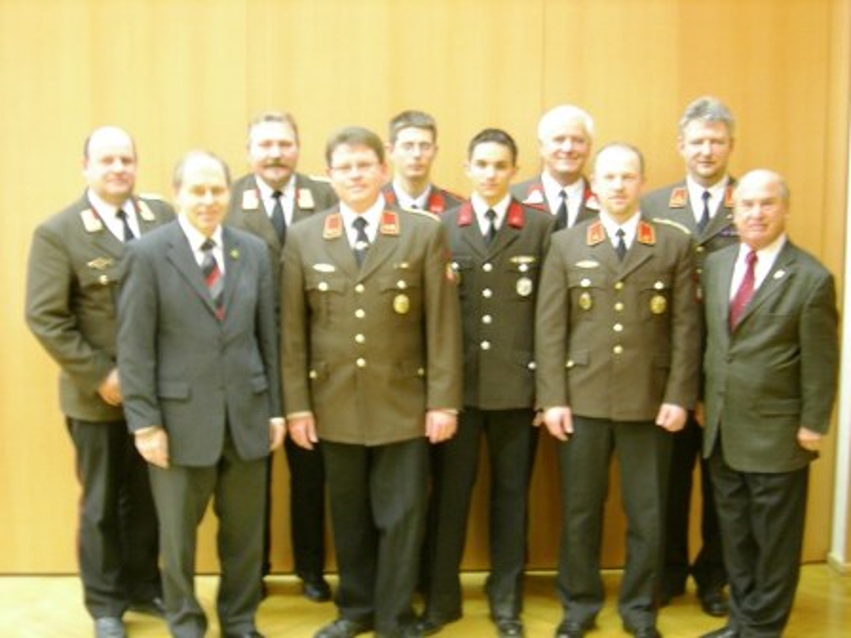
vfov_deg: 29.1
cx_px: 426
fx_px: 1229
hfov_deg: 38.2
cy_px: 319
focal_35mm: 50
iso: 200
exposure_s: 1/1.5
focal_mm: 10.4
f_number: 3.1
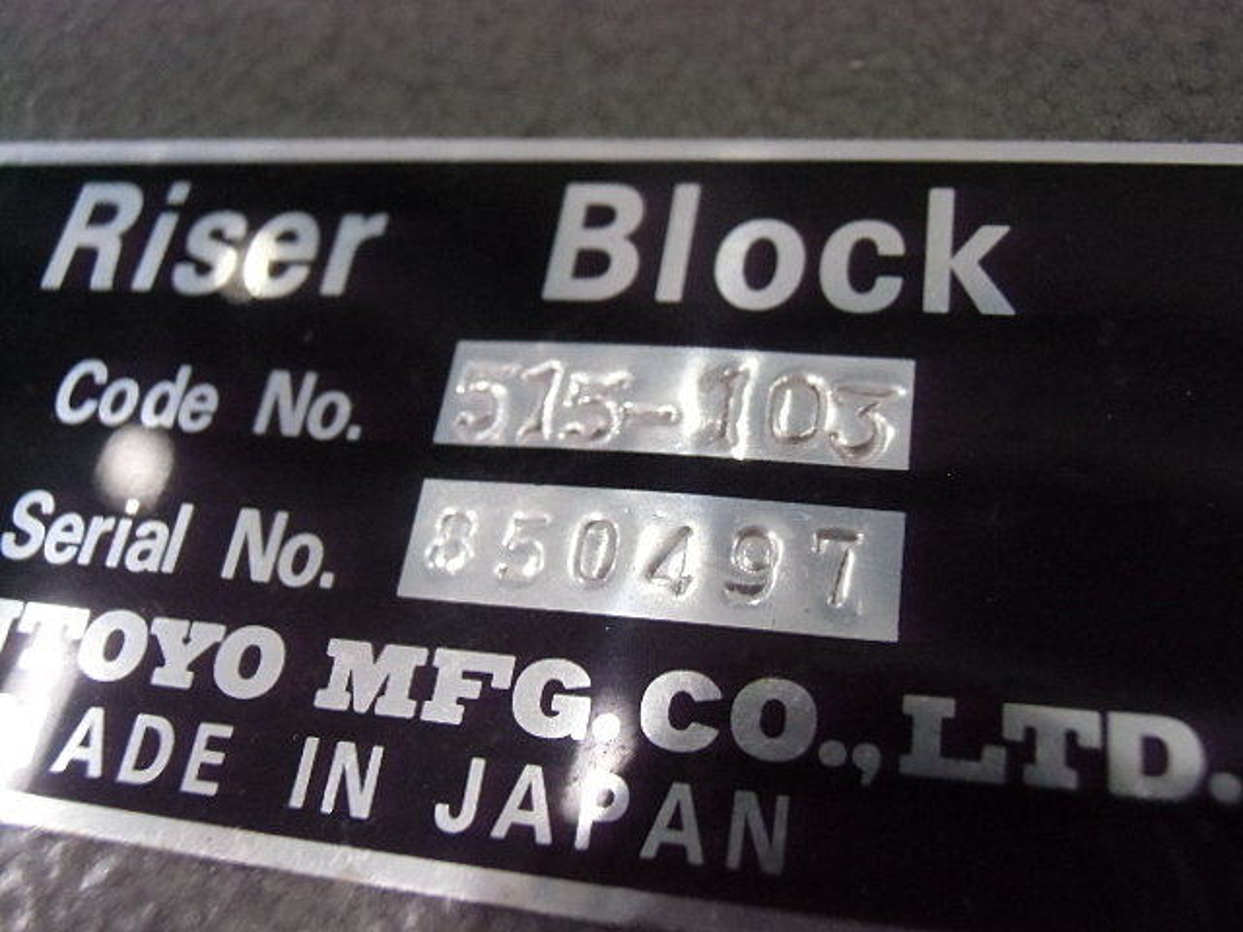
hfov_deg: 55.4
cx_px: 622
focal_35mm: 33
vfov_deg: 42.9
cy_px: 466
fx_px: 1185
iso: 800
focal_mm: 5.93
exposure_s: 1/60
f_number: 3.7
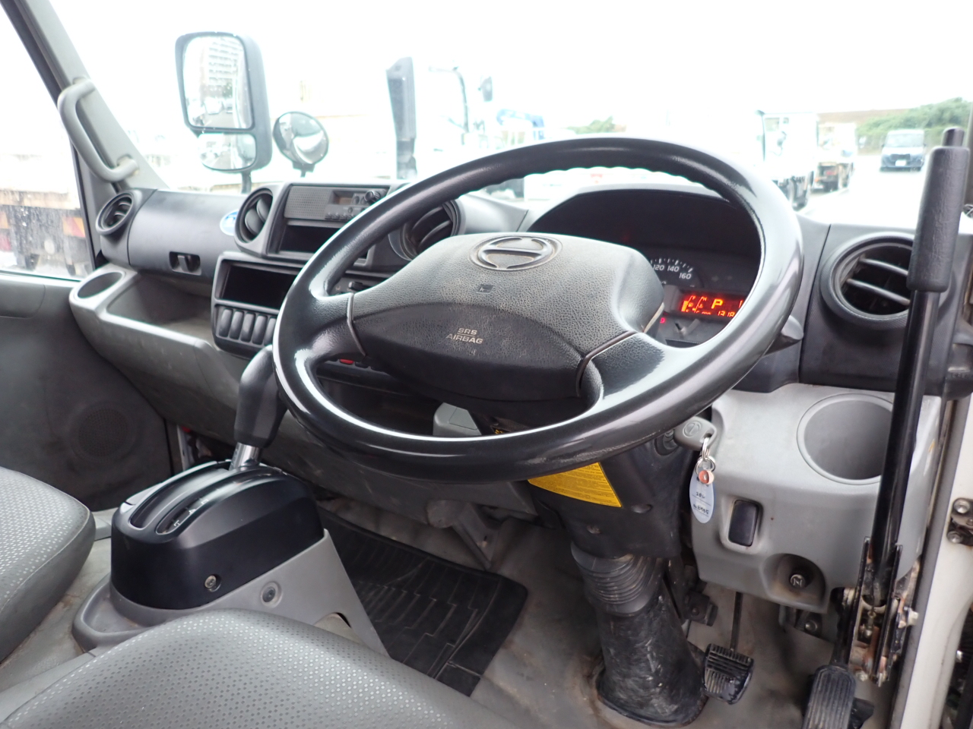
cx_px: 486
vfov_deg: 54.9
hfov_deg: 69.4
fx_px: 703
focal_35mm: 25
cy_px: 364
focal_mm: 4.5
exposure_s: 1/50
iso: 200
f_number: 2
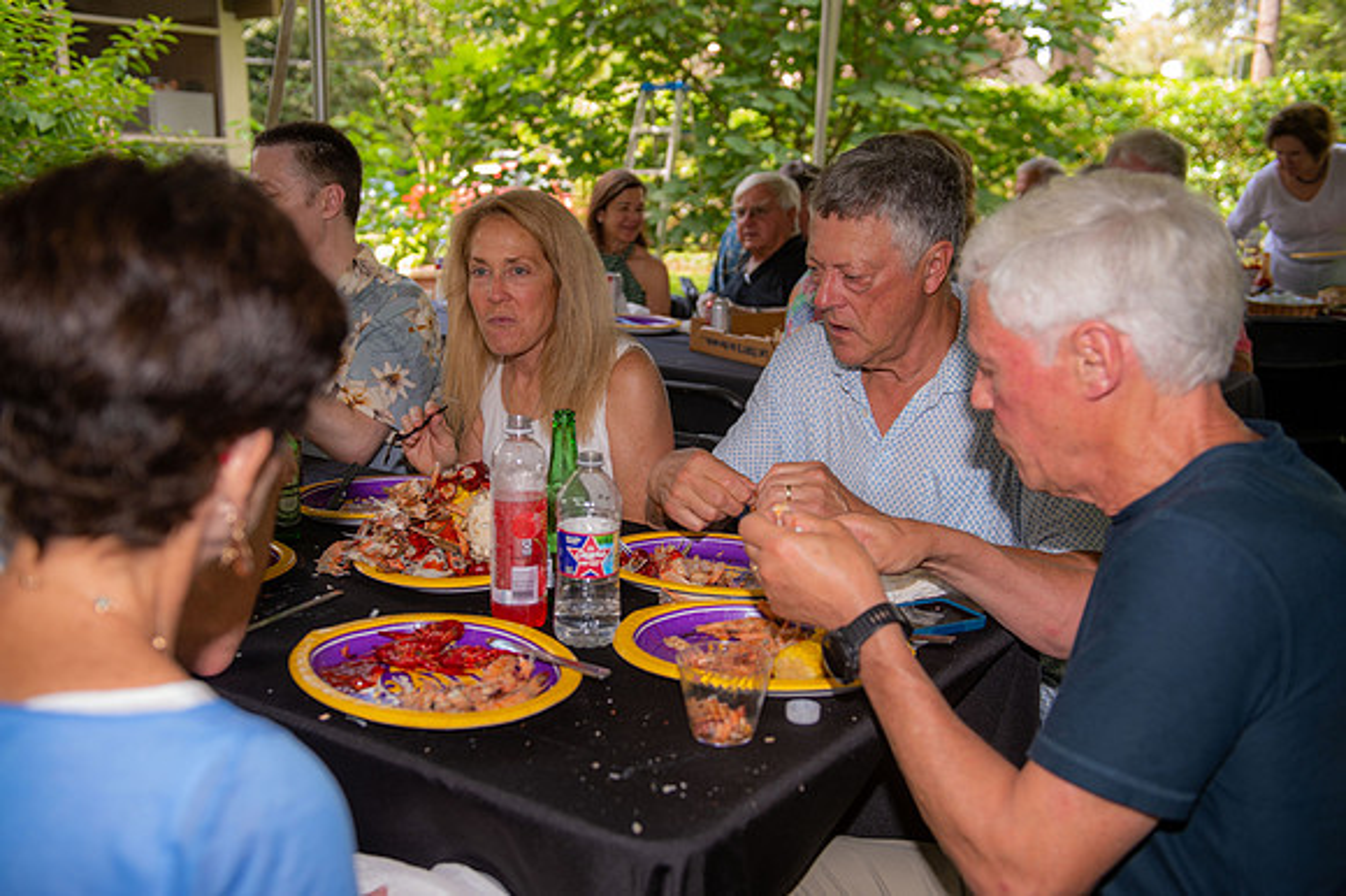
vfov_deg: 35.0
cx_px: 673
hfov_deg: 50.7
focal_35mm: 38
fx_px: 1420
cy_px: 448
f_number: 3.5
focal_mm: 38
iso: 64
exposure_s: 1/60
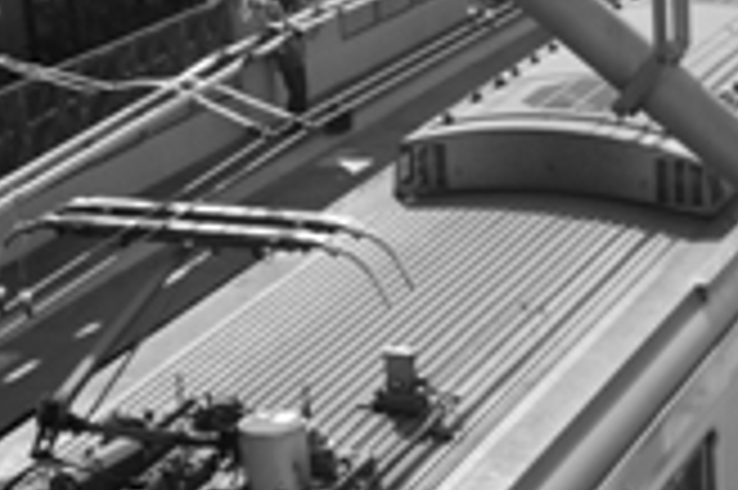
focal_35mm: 124
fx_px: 2539
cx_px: 1168
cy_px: 490
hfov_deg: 15.1
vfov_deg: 10.9
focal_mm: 18
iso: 250
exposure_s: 1/320
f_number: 6.3
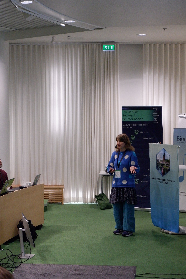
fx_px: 526
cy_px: 140
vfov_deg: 29.6
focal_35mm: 68
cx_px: 93
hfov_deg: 20.0
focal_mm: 45
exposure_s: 1/180
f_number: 5.6
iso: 6400
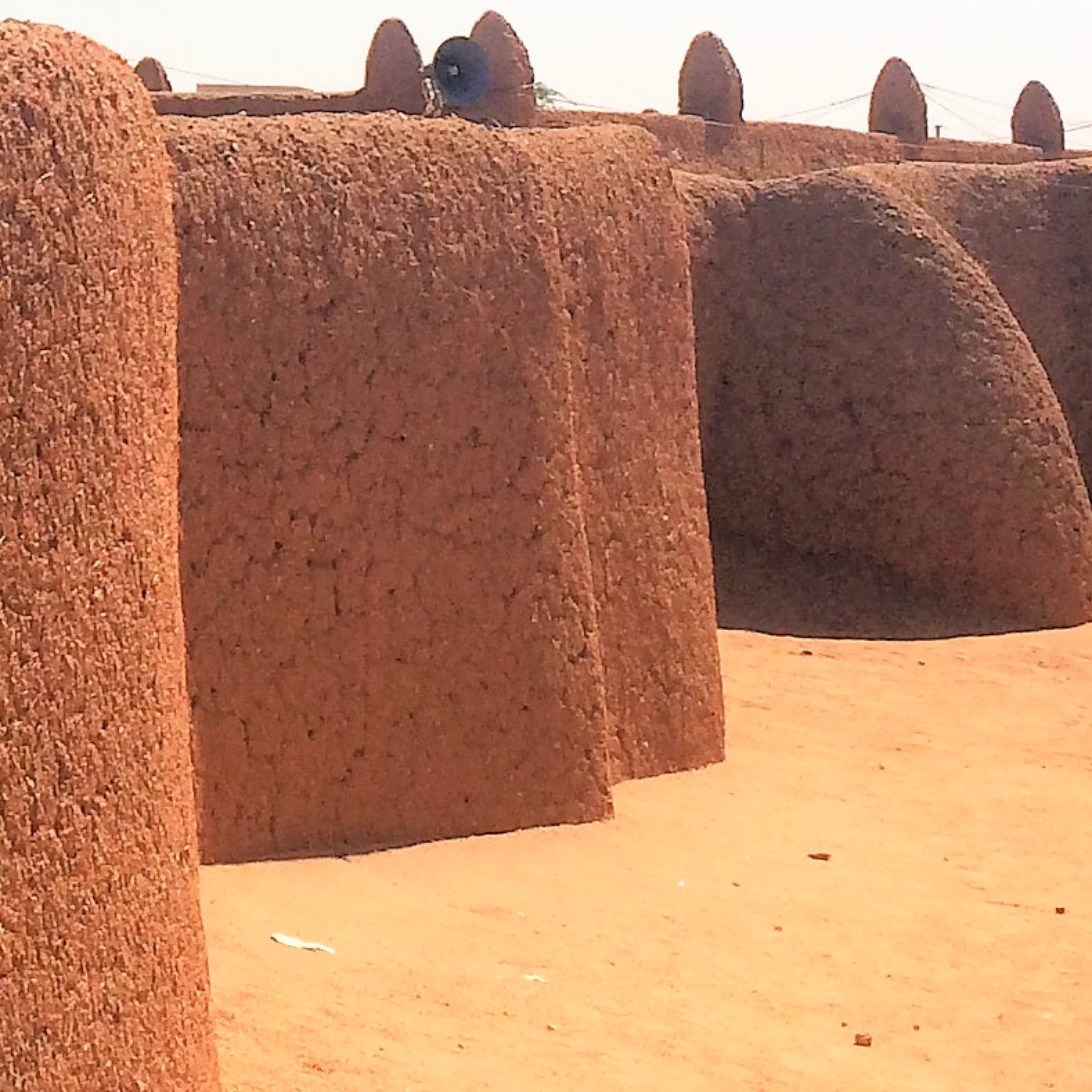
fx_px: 3783
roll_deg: +0.3
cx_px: -281
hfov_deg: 15.7
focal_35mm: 106
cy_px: -194
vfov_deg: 15.8
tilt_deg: +7.1
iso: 40
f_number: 2.2
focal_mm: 4.15
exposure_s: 1/4566
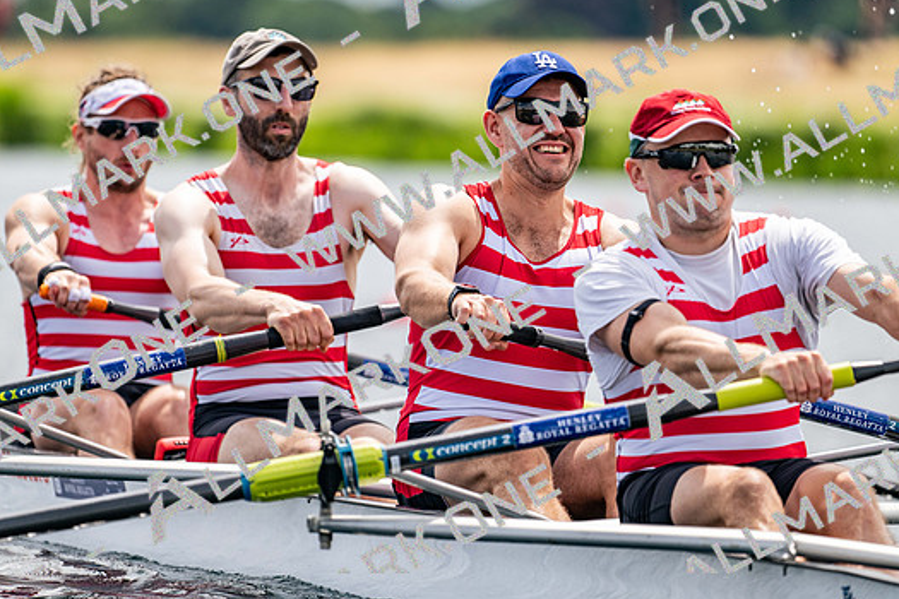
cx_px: 495
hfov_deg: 4.7
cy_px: 280
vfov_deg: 3.1
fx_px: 11037
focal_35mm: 442
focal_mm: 400
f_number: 4.5
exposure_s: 1/2500
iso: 320
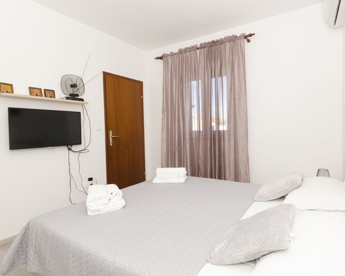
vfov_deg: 70.8
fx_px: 194
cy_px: 133
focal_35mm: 19
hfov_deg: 82.9
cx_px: 195
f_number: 8
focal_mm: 10
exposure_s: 1/125
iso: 400
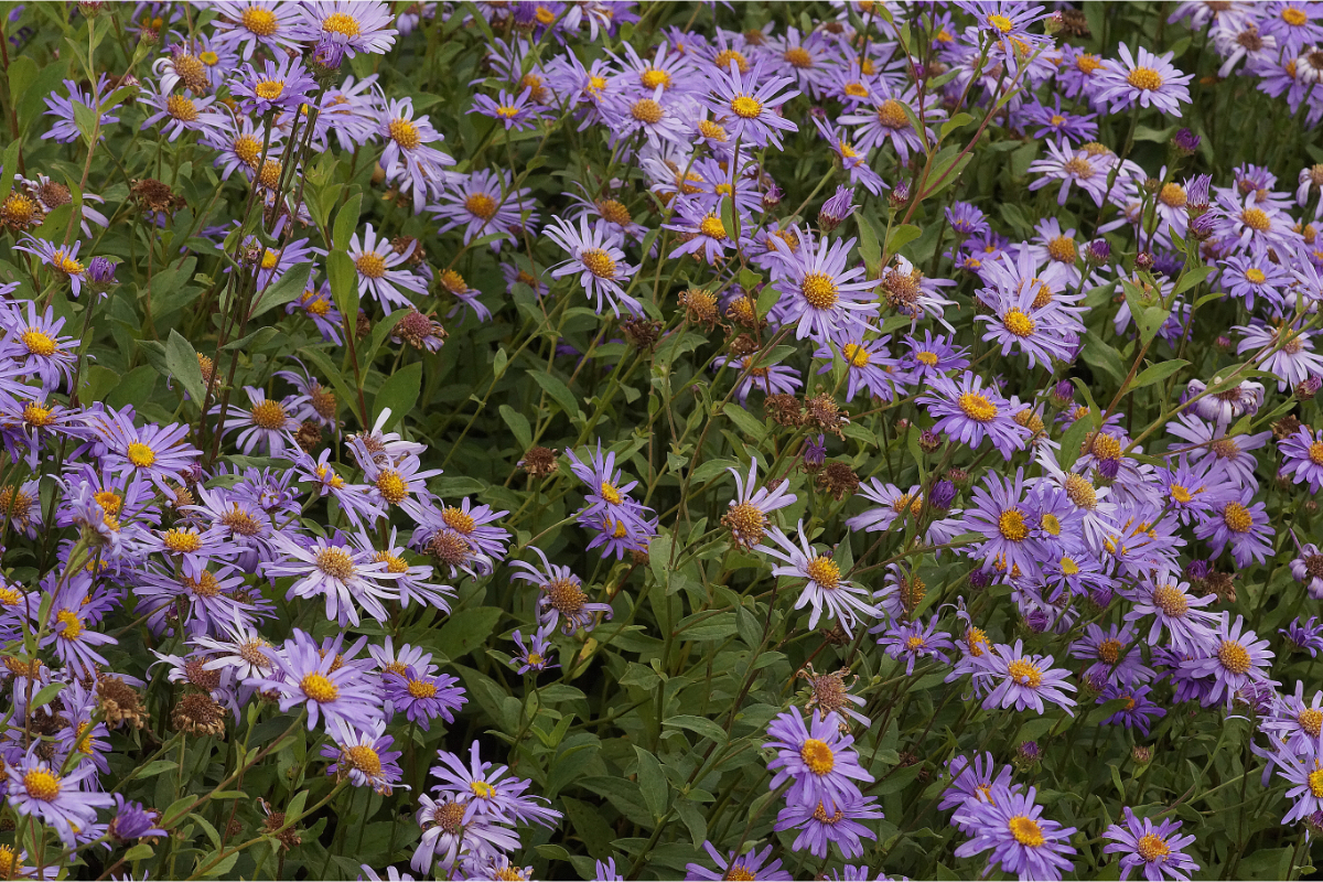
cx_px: 662
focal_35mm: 150
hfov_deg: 13.7
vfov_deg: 9.1
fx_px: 5512
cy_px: 441
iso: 800
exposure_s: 1/160
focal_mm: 100
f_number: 13
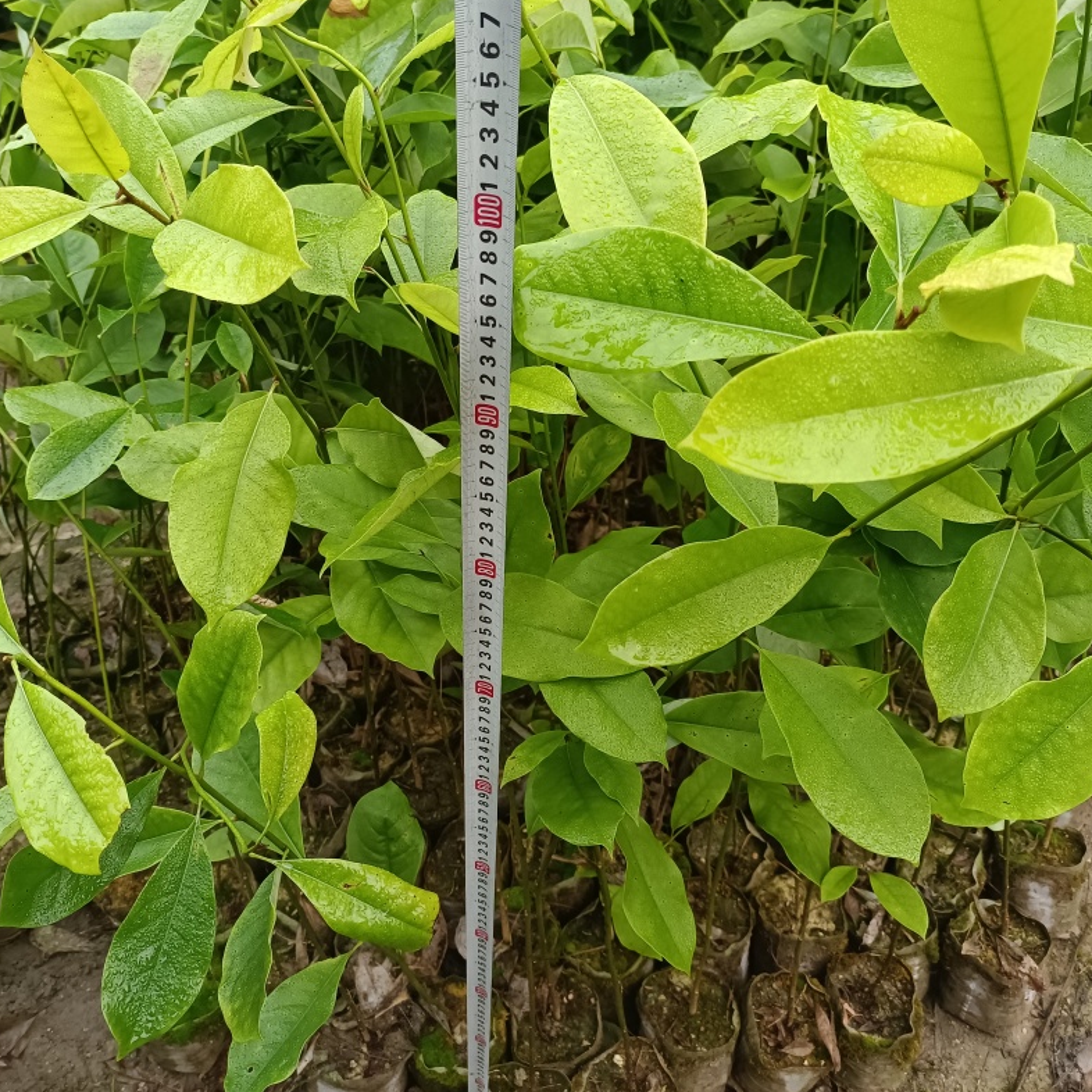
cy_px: 461
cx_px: 549
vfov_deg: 53.8
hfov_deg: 54.0
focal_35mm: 30
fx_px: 1071
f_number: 1.79
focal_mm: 4.71
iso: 740
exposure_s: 1/50
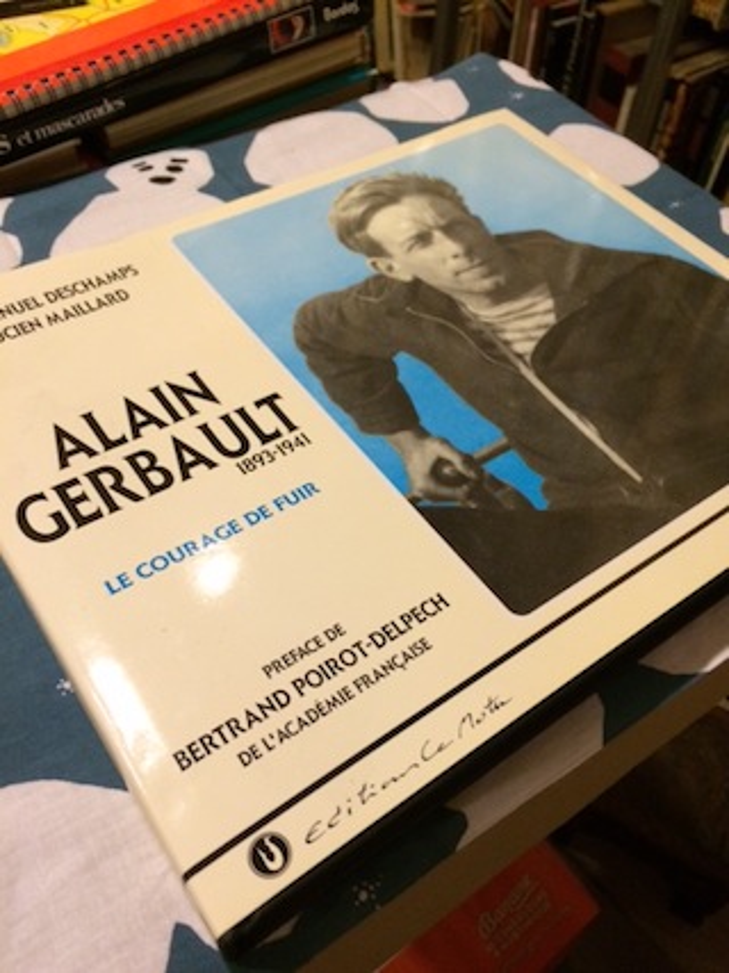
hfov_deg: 48.2
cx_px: 364
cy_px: 486
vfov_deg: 61.7
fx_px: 815
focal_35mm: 29
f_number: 2.2
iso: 250
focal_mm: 4.15
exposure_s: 1/30
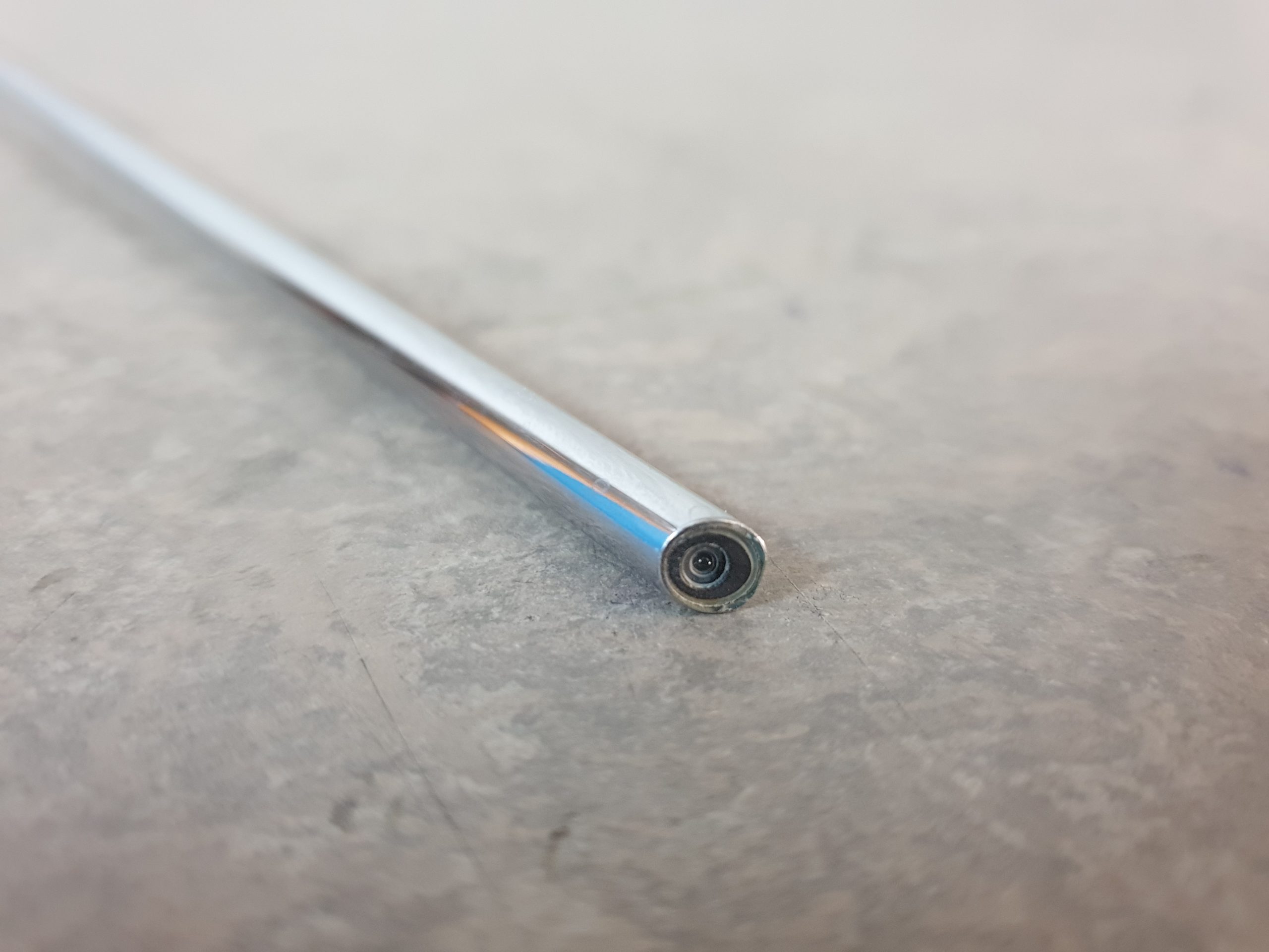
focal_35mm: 26
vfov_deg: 53.1
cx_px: 634
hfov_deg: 67.3
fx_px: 953
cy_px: 476
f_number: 1.5
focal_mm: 4.3
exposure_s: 1/50
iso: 400
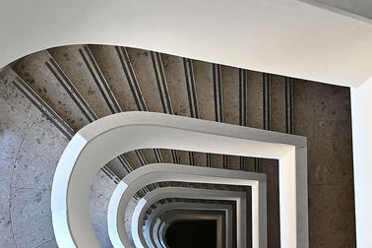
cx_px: 171
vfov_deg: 24.9
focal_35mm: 54
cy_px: 173
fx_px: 558
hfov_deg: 36.9
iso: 640
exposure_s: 1/60
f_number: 8
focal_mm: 34
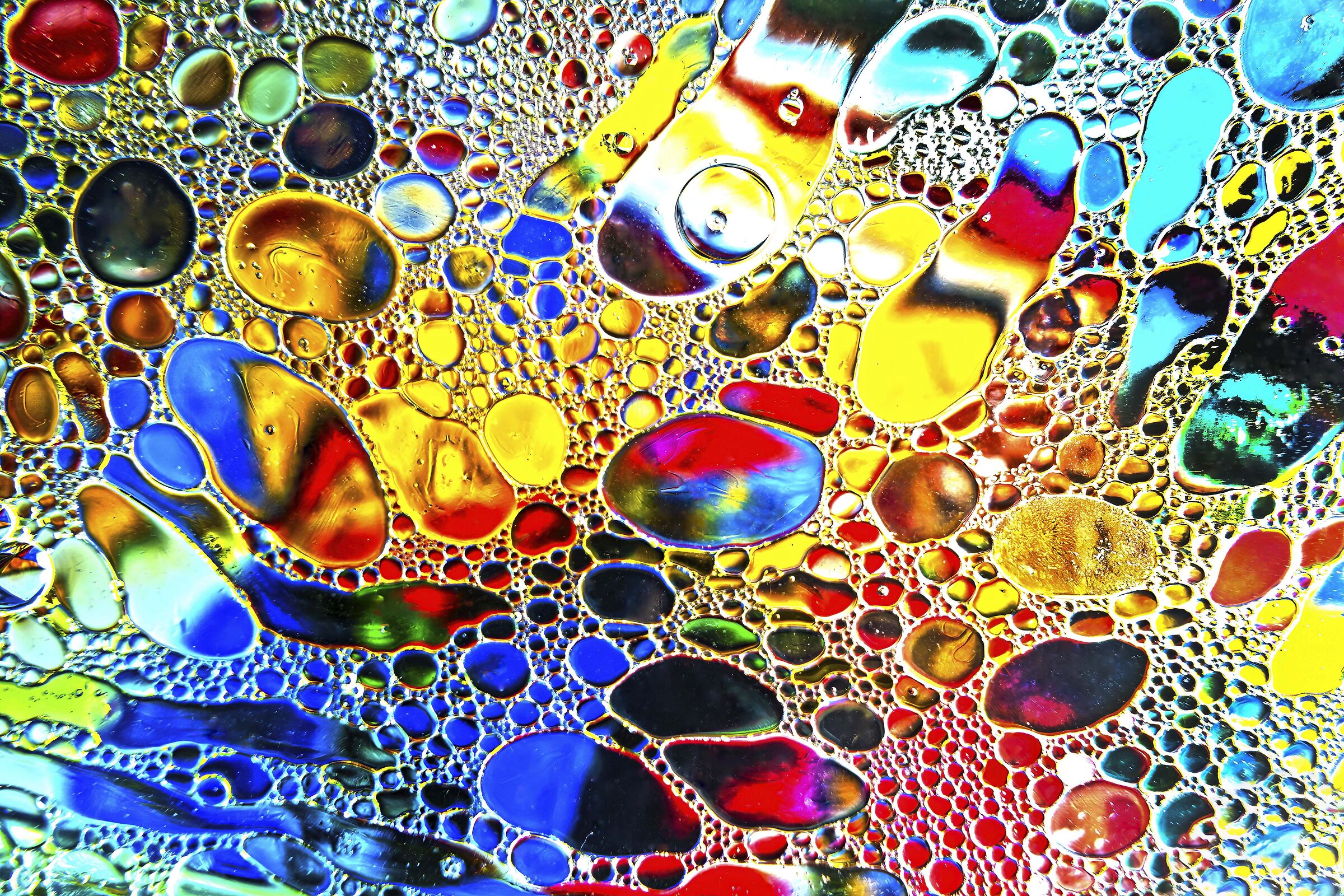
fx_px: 1381
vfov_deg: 35.9
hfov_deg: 51.9
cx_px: 672
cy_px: 448
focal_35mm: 37
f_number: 5
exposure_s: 1/200
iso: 125
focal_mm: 37
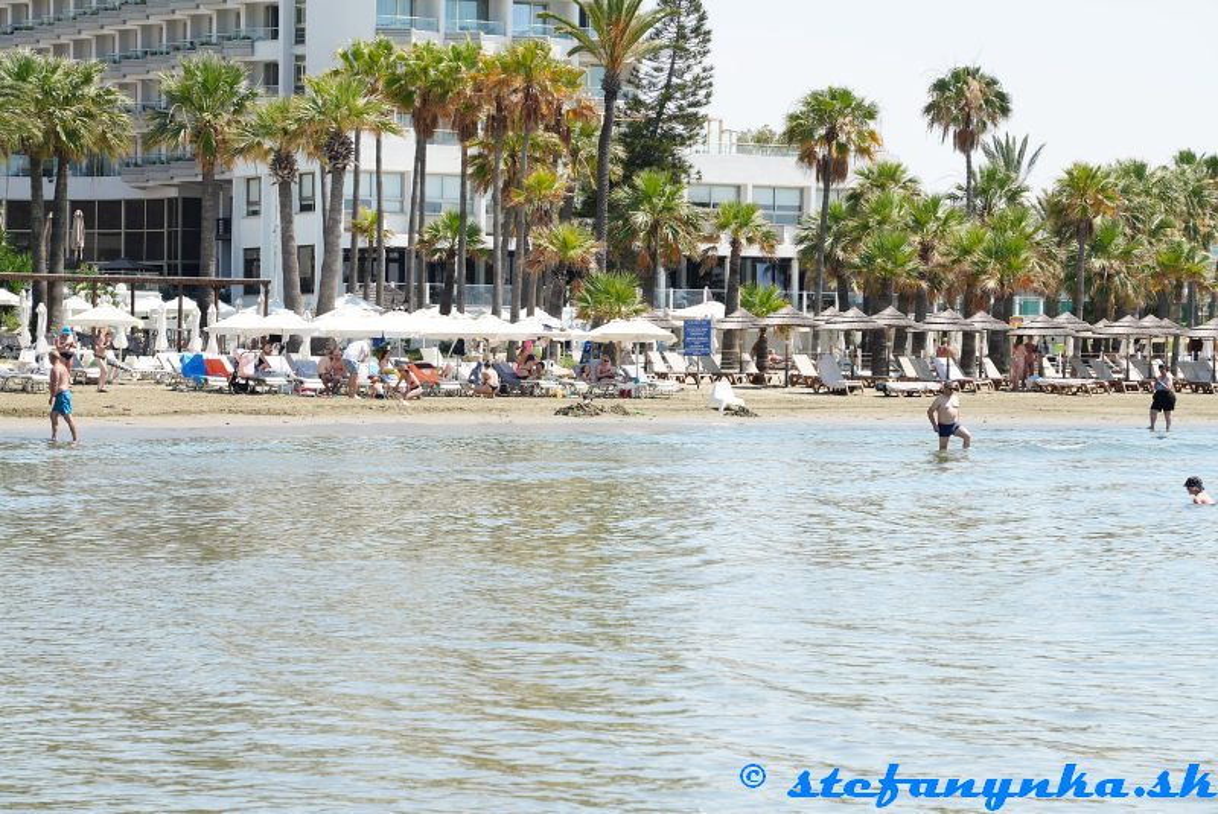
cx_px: 609
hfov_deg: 19.4
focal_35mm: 105
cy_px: 407
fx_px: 3556
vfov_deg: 13.1
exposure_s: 1/125
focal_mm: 105
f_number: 8
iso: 160
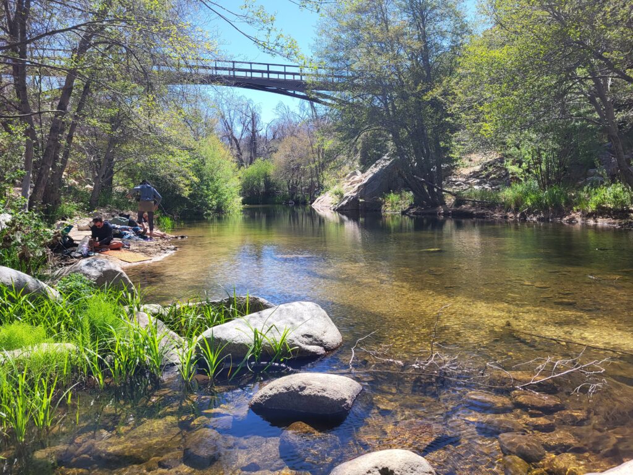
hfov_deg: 67.3
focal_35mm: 26
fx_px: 475
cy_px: 238
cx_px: 316
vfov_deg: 53.1
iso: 40
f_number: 1.8
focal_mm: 5.4
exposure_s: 1/1117
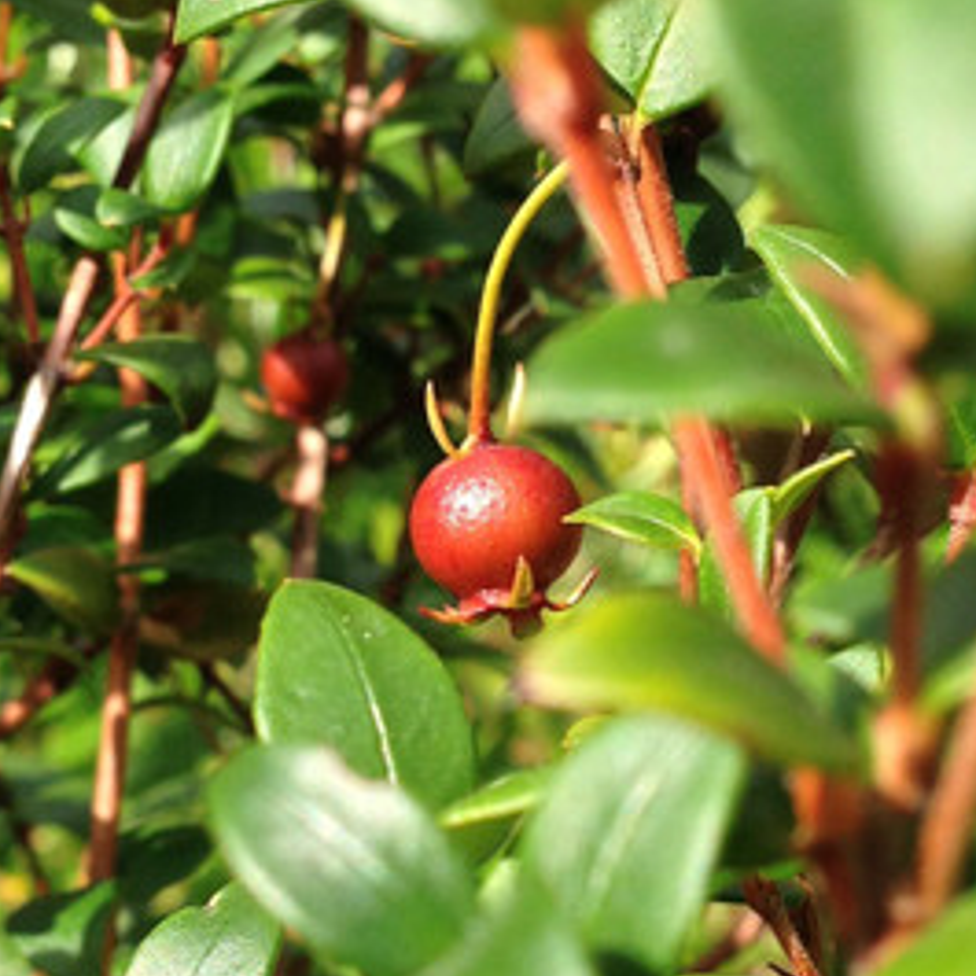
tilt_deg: -12.0
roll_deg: -1.1
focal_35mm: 88
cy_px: 667
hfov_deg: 19.7
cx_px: 420
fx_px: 2807
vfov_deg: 19.6
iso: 50
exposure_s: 1/763
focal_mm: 4.12
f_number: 2.4
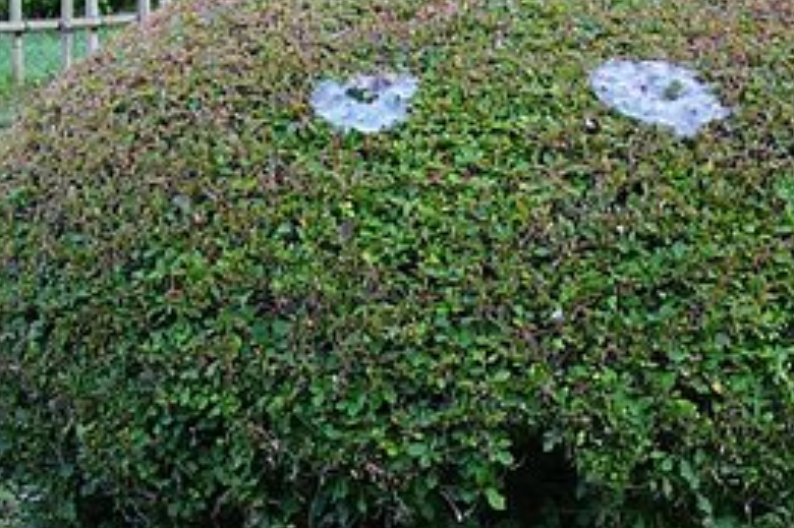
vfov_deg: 10.3
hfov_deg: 15.4
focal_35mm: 133
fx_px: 2931
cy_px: 287
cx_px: 516
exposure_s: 1/80
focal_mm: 45
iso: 800
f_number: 6.3
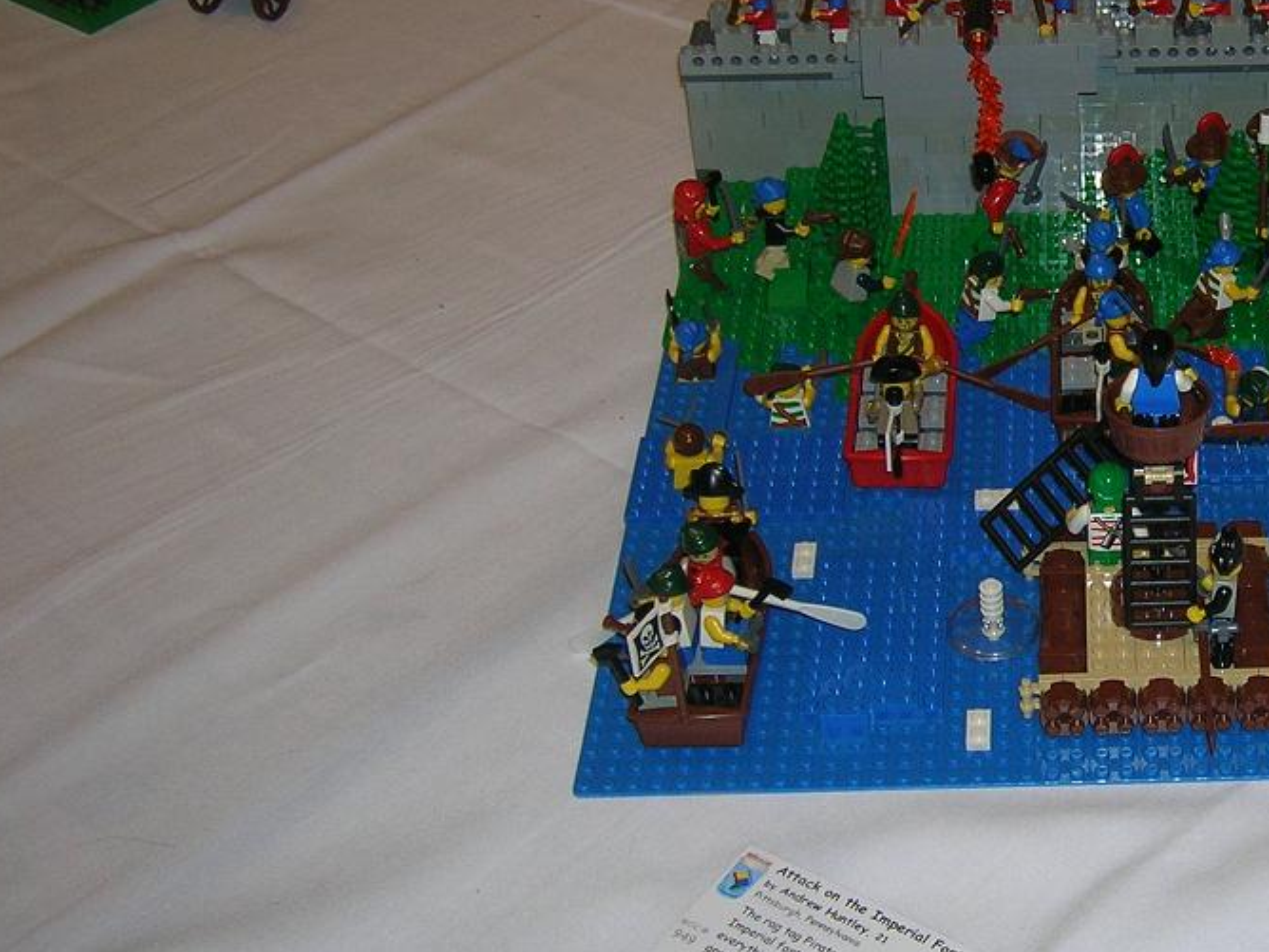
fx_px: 2420
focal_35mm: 66
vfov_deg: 22.2
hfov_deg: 28.1
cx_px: 1176
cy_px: 391
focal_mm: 5.7
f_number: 2.9
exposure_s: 1/60.1
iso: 50
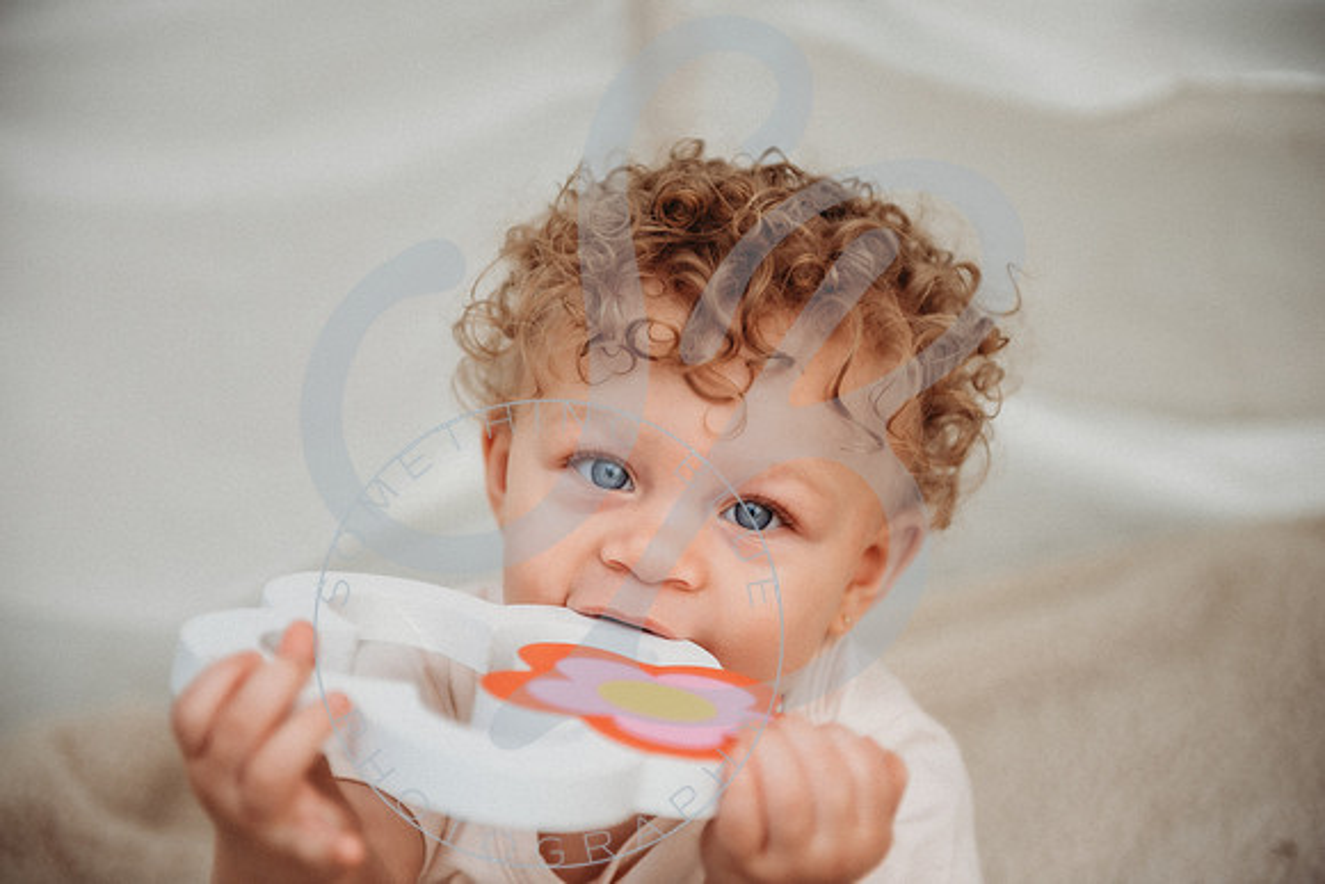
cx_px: 662
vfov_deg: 19.5
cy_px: 442
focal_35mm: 70
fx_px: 2577
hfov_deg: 28.8
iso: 100
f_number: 2.8
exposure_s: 1/160
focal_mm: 70
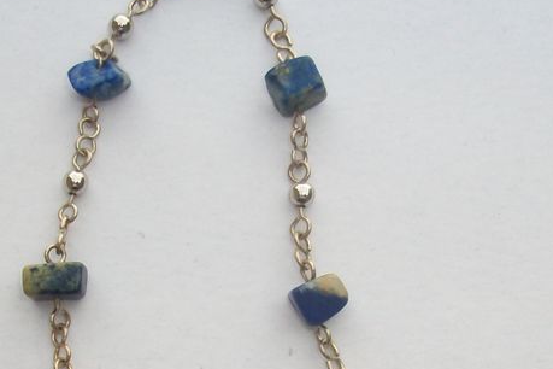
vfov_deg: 17.5
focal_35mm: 77
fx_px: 1183
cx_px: 255
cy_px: 318
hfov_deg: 26.3
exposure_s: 1/640
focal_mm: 5.7
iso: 80
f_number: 2.8
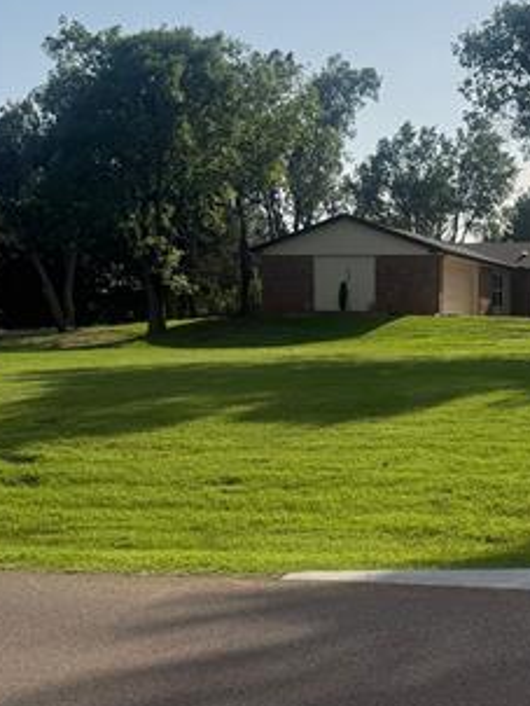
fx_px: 1244
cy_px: 423
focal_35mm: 61
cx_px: 525
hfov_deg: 23.1
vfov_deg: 31.6
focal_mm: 6.76
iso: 100
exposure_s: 1/9091
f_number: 1.78
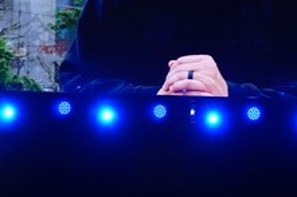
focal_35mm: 206
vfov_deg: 6.7
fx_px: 1698
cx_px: 157
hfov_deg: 10.0
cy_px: 82
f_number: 2.8
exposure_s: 1/640
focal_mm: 70
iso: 5000
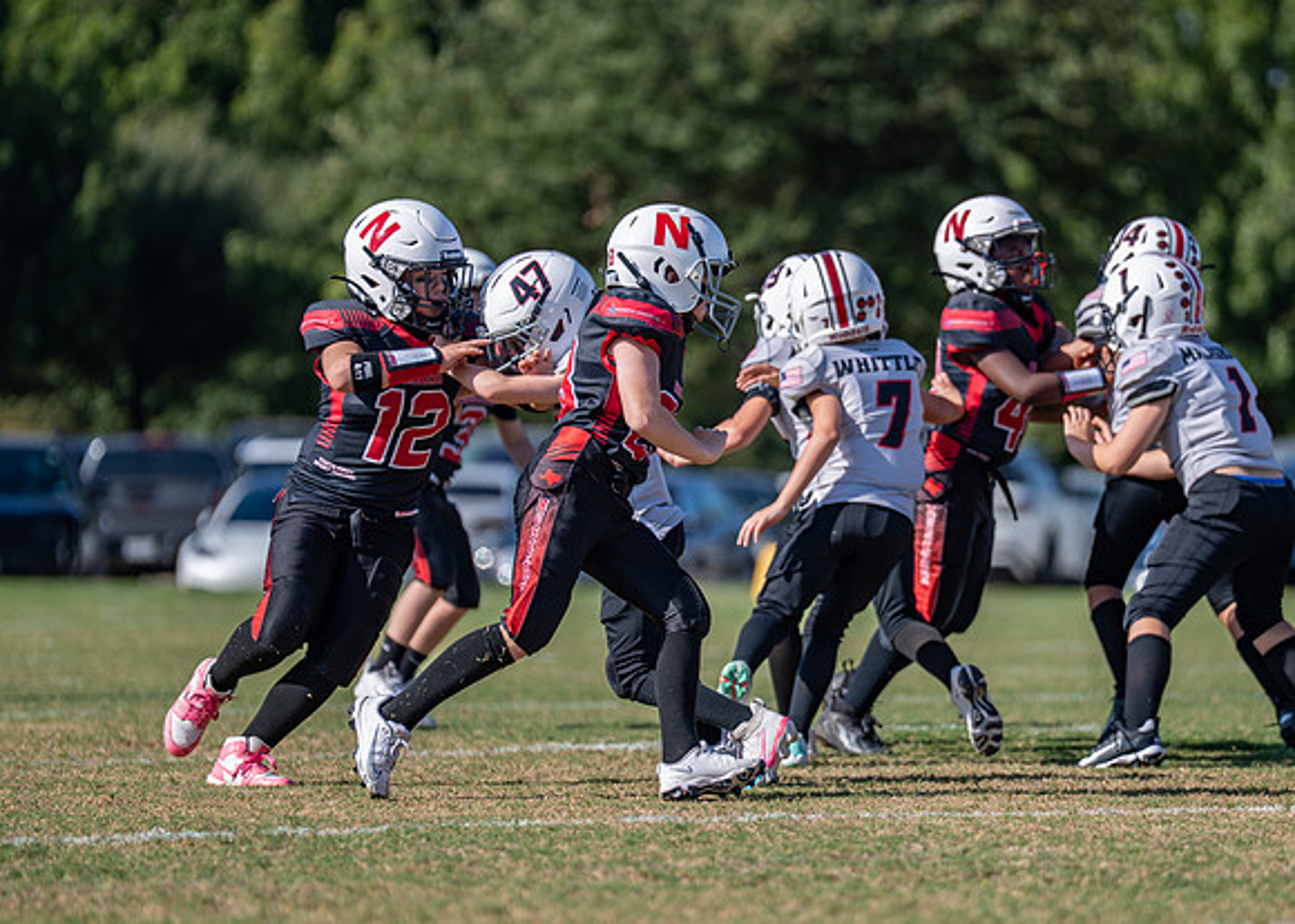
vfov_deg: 5.0
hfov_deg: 7.0
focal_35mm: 289
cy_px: 477
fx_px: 10618
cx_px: 811
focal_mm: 200
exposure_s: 1/1600
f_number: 2.8
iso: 100
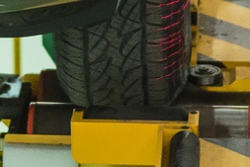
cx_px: 39
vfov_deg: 4.6
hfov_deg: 7.1
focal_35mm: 288
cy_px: -303
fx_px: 2001
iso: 1600
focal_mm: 38
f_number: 2.8
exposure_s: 1/200
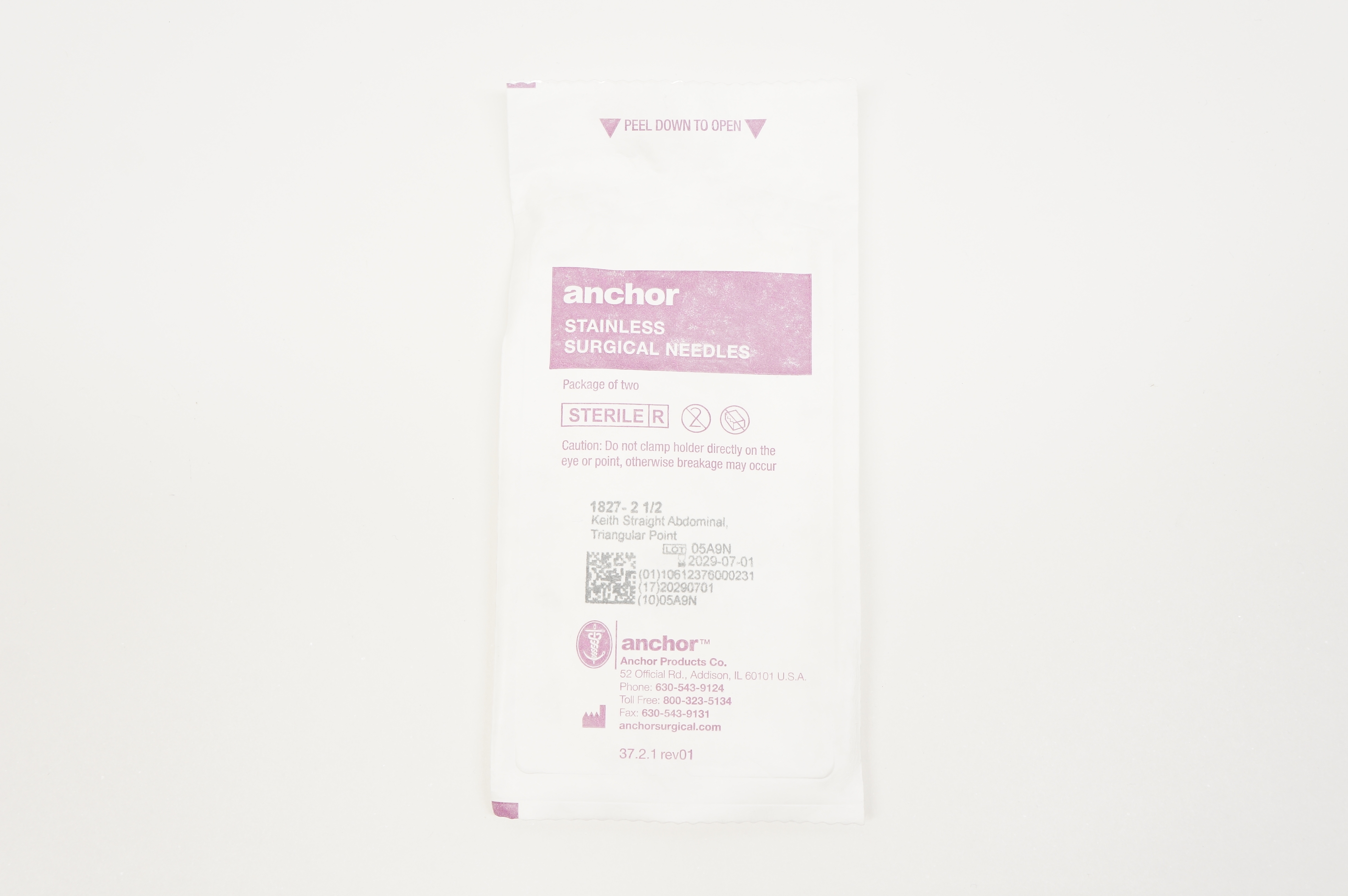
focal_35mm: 39
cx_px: 674
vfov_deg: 34.1
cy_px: 448
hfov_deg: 49.6
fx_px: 1459
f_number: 6.3
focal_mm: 26
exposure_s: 1/50
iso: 400
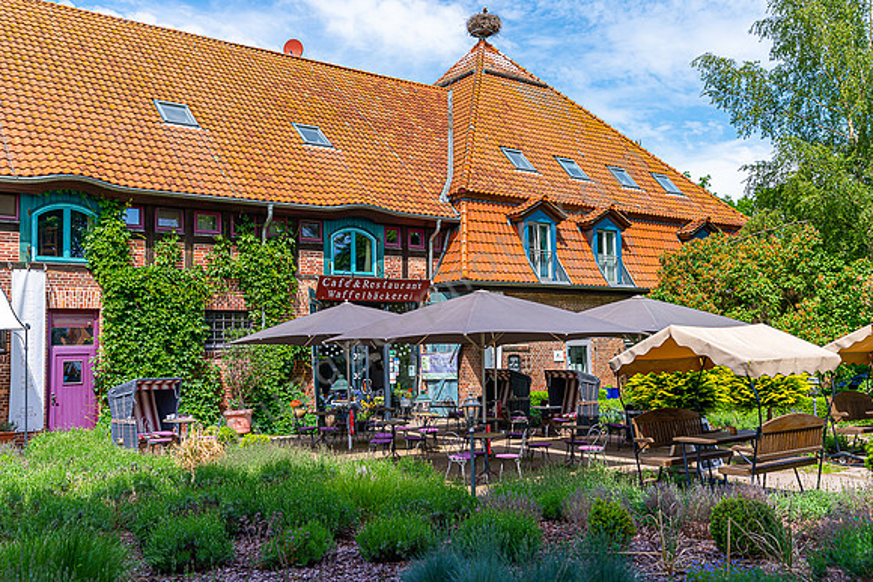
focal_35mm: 35
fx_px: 849
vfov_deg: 37.9
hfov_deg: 54.4
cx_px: 436
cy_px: 291
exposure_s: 1/1000
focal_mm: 35
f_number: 2.8
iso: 100
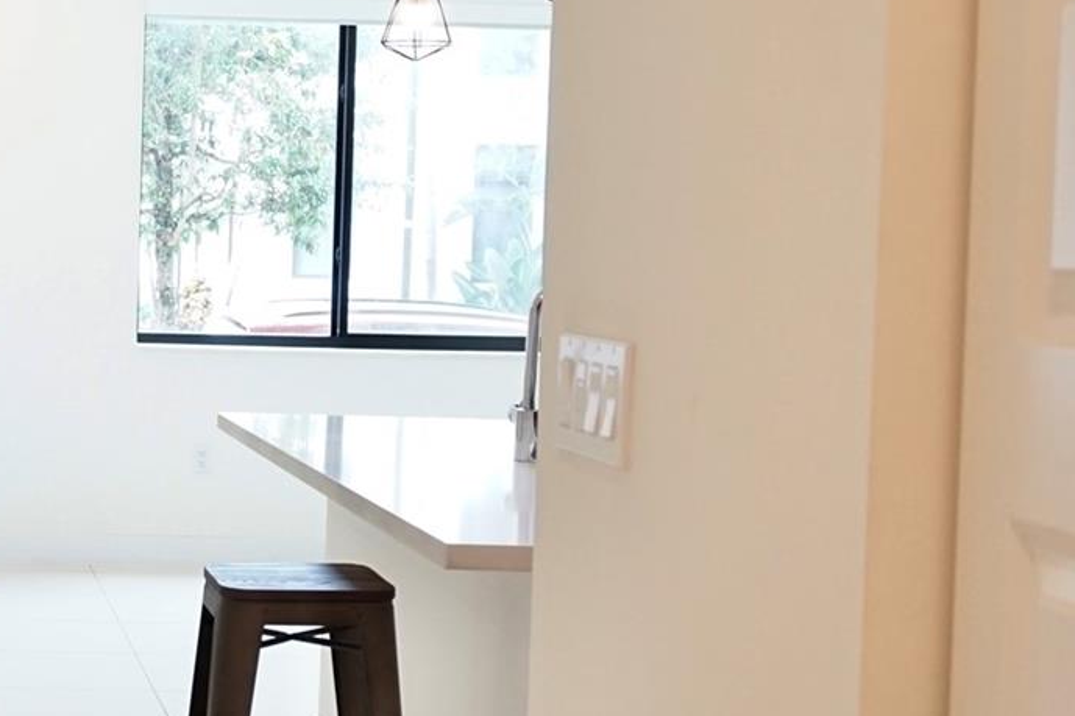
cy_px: 357
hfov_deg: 26.3
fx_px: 2149
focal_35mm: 72
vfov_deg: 18.9
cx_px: -44
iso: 640
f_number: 4
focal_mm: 21
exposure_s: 1/60
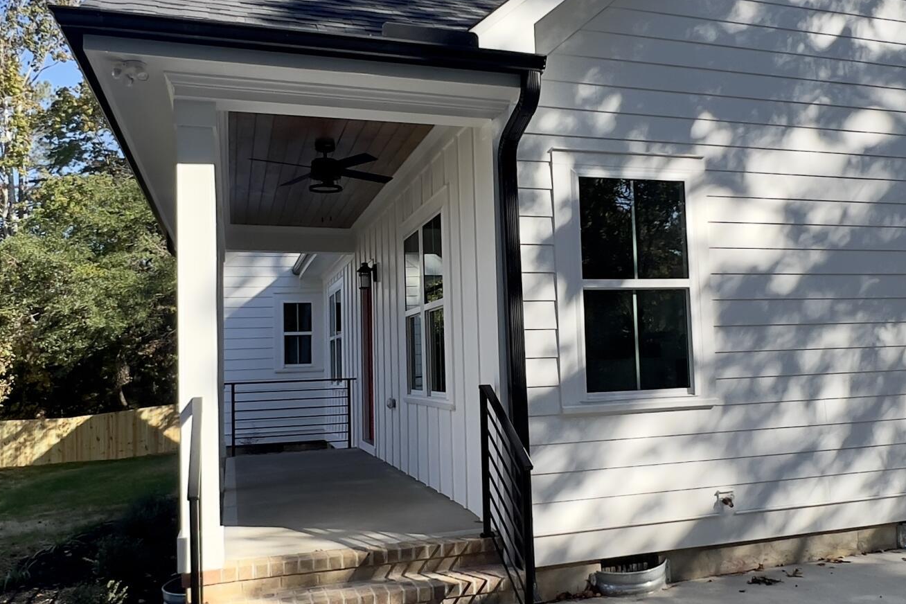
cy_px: 309
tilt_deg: +4.3
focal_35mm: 31
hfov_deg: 59.8
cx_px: 540
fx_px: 780
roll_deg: +2.2
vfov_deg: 42.3
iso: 32
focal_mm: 1.57
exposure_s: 1/664
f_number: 1.8
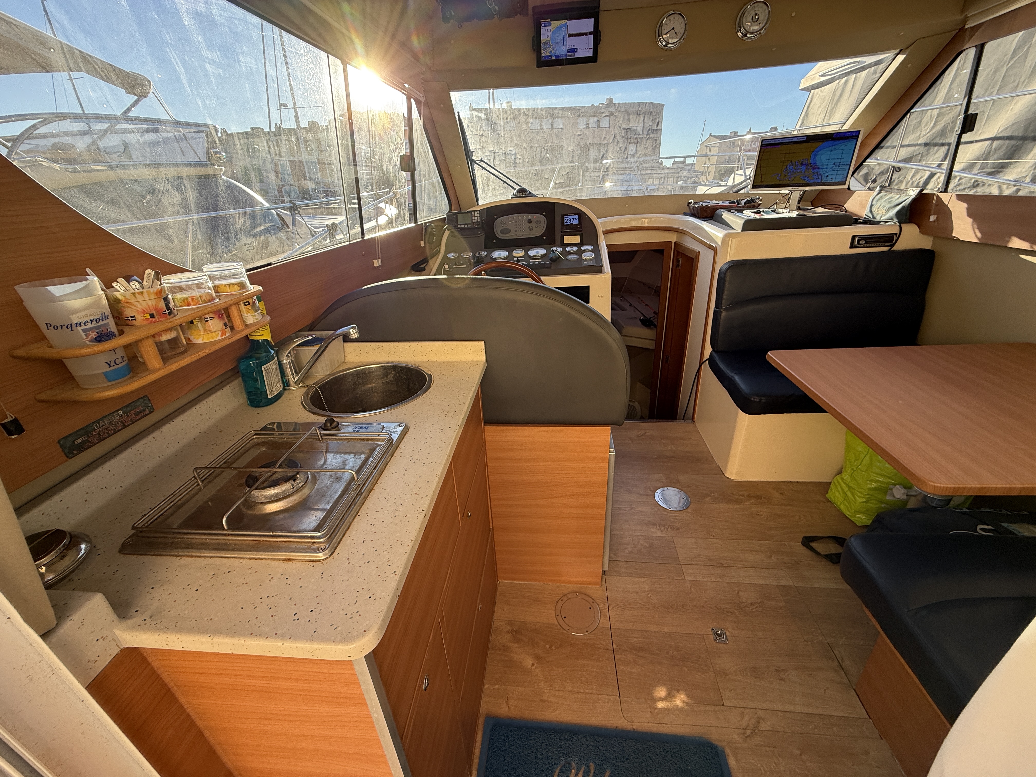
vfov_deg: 85.7
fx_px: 419
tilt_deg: -25.5
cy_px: 388
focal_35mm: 14
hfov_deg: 102.1
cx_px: 518
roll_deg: +1.7
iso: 64
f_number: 2.2
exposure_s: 1/223
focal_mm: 2.22
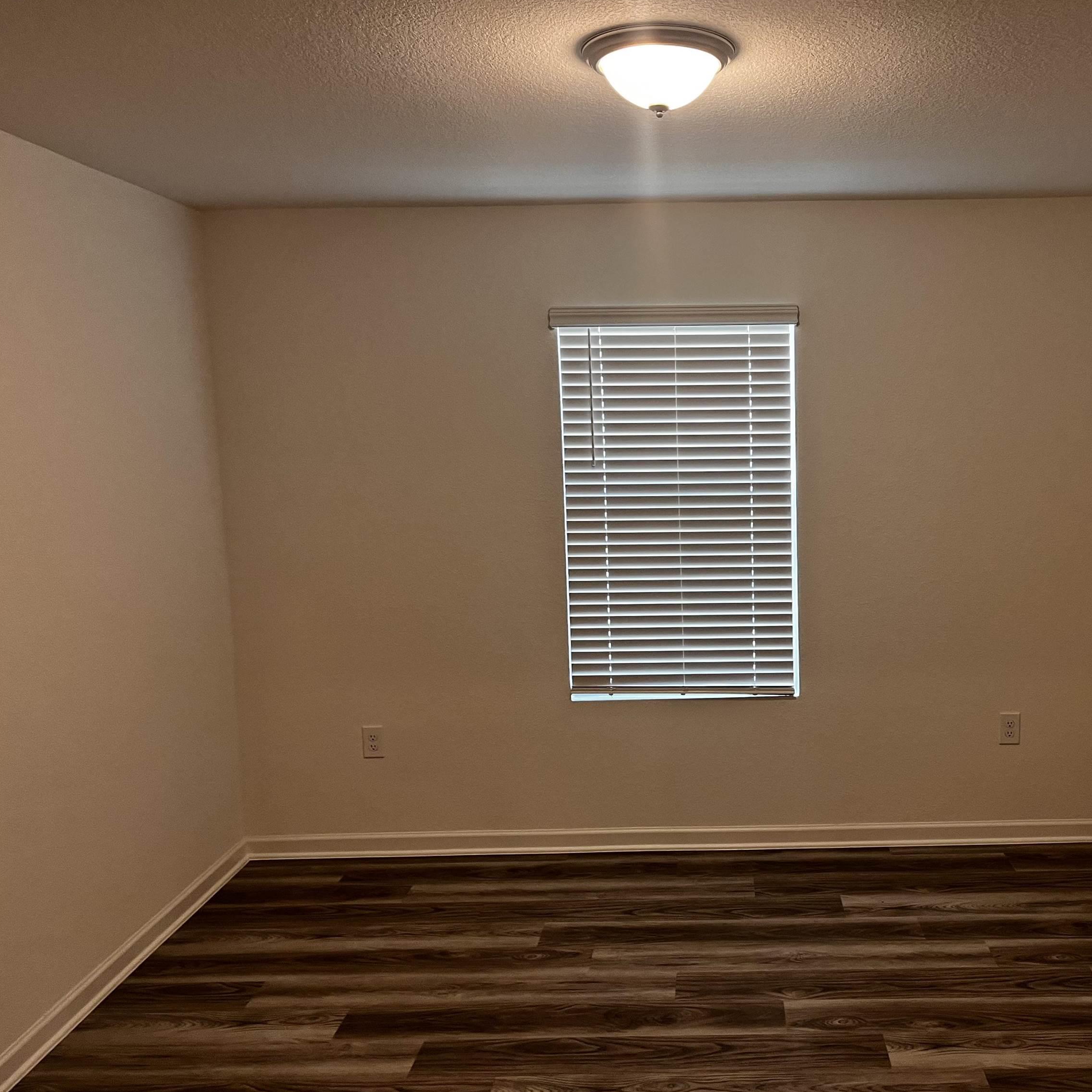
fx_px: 1106
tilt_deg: -5.8
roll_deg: +1.6
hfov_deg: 51.7
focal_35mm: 31
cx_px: 714
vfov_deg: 52.5
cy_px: 547
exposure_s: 1/60
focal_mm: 5.1
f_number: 1.6
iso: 100
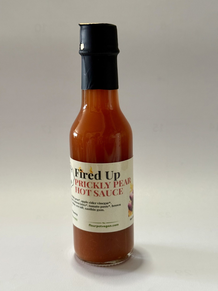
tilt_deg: -12.4
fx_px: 403
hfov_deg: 30.3
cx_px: 109
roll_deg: +1.8
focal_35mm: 48
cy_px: 146
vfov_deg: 39.7
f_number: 1.78
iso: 250
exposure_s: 1/60
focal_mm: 6.76
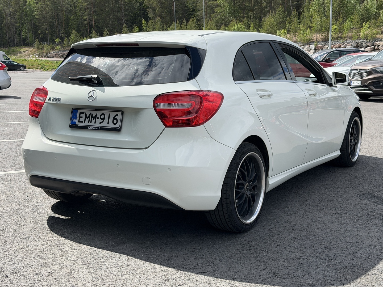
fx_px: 531
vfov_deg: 30.3
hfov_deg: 39.7
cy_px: 144
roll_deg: +1.6
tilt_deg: -9.6
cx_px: 192
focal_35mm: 48
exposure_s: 1/3534
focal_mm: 6.76
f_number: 1.78
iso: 64
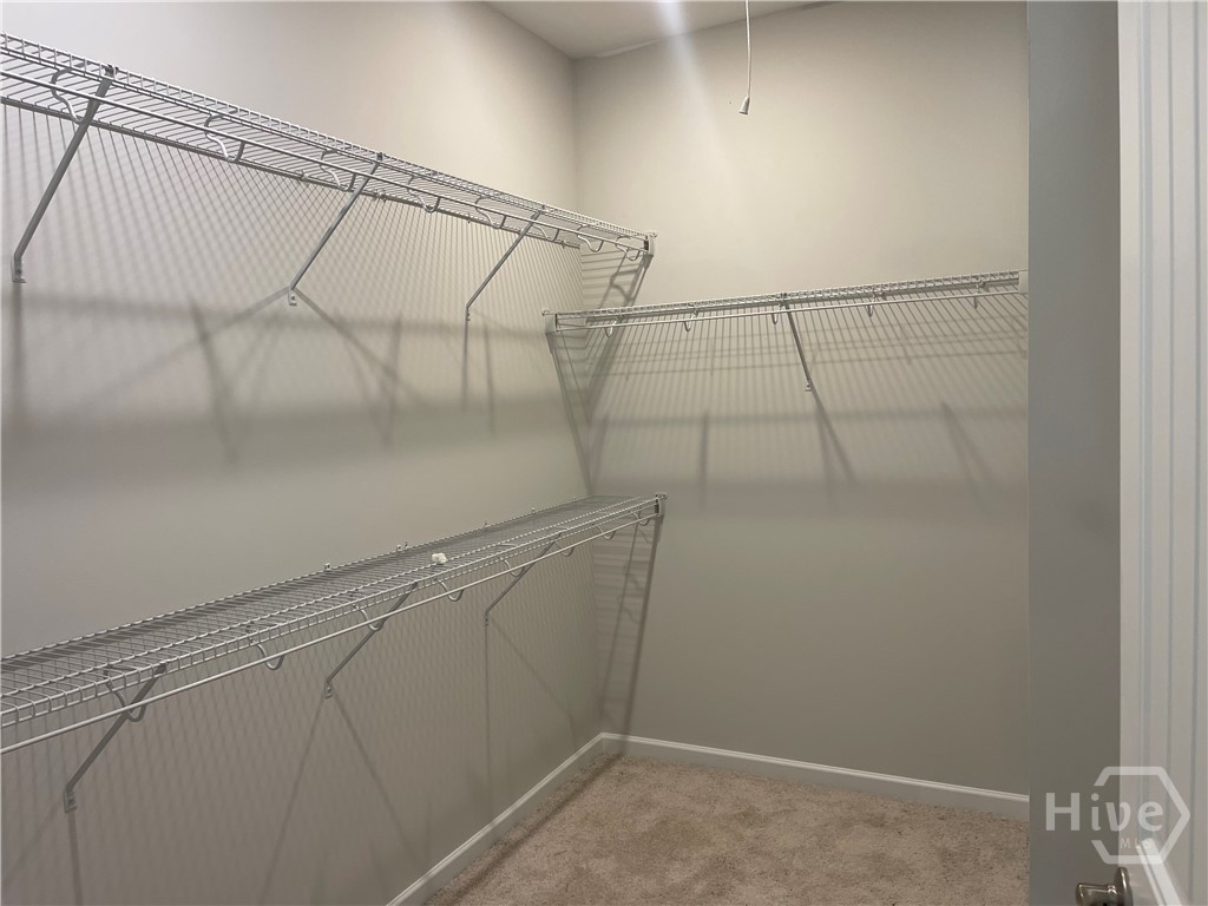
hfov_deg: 69.4
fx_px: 872
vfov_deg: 54.9
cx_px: 604
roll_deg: +2.8
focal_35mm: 25
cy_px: 453
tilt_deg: -5.4
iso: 100
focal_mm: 5.1
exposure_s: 1/120
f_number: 1.6
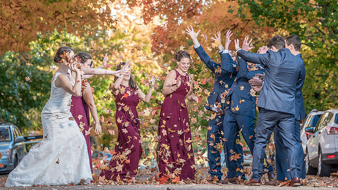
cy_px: 91
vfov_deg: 6.3
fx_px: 1739
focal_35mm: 194
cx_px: 192
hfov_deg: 11.1
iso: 1250
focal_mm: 162
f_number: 5.6
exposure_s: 1/400
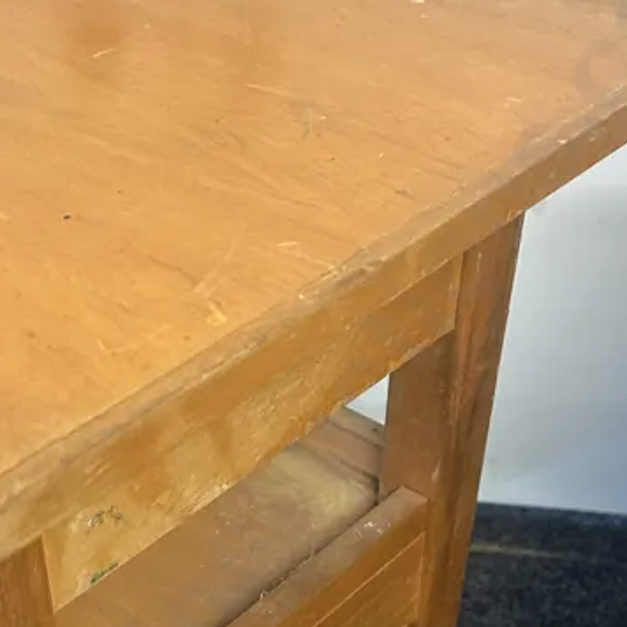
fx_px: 1250
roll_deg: +0.8
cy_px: 576
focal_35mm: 61
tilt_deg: -44.2
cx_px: 229
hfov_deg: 28.0
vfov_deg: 27.1
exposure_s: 1/50
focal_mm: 6.86
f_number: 1.78
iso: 320
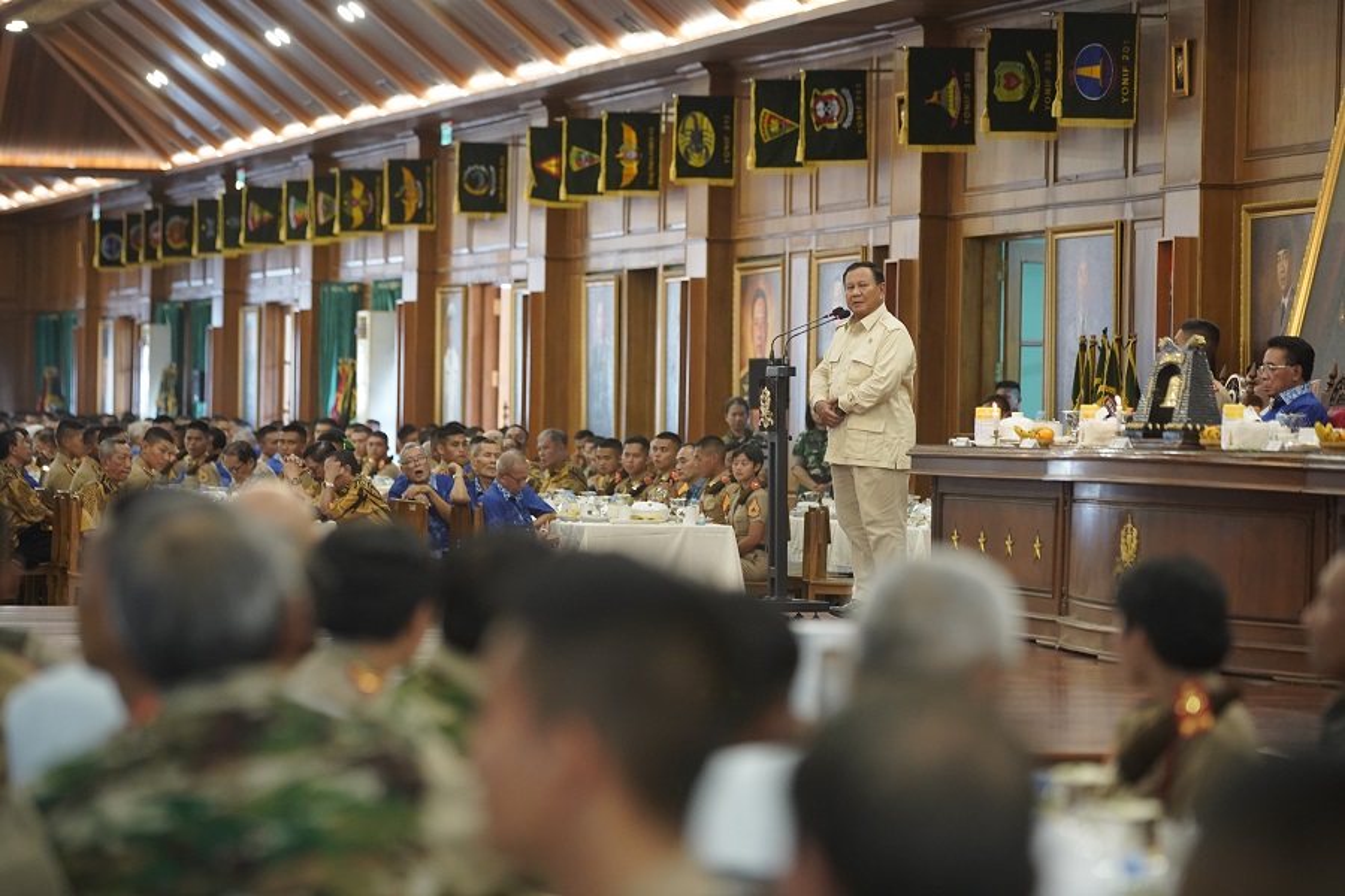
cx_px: 672
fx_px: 5305
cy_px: 448
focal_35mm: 142
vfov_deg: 9.7
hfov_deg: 14.4
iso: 5000
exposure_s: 1/200
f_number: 3.5
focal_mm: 142
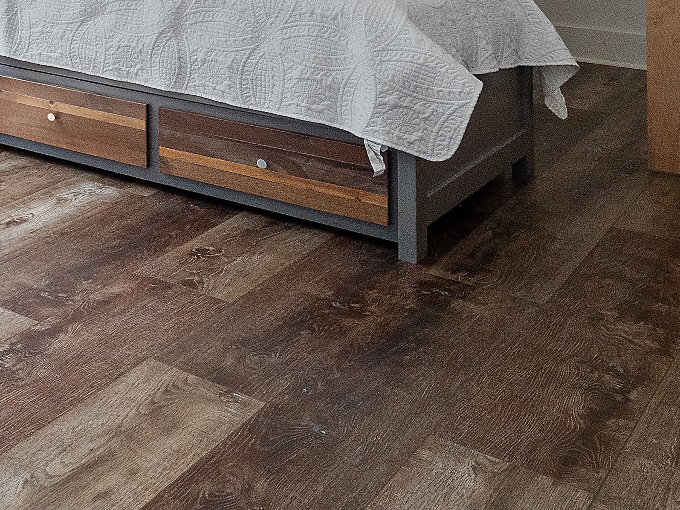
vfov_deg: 24.1
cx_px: -366
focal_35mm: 52
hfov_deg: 26.0
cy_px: -176
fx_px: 1021
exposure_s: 1/60
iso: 400
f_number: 5.6
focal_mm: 8
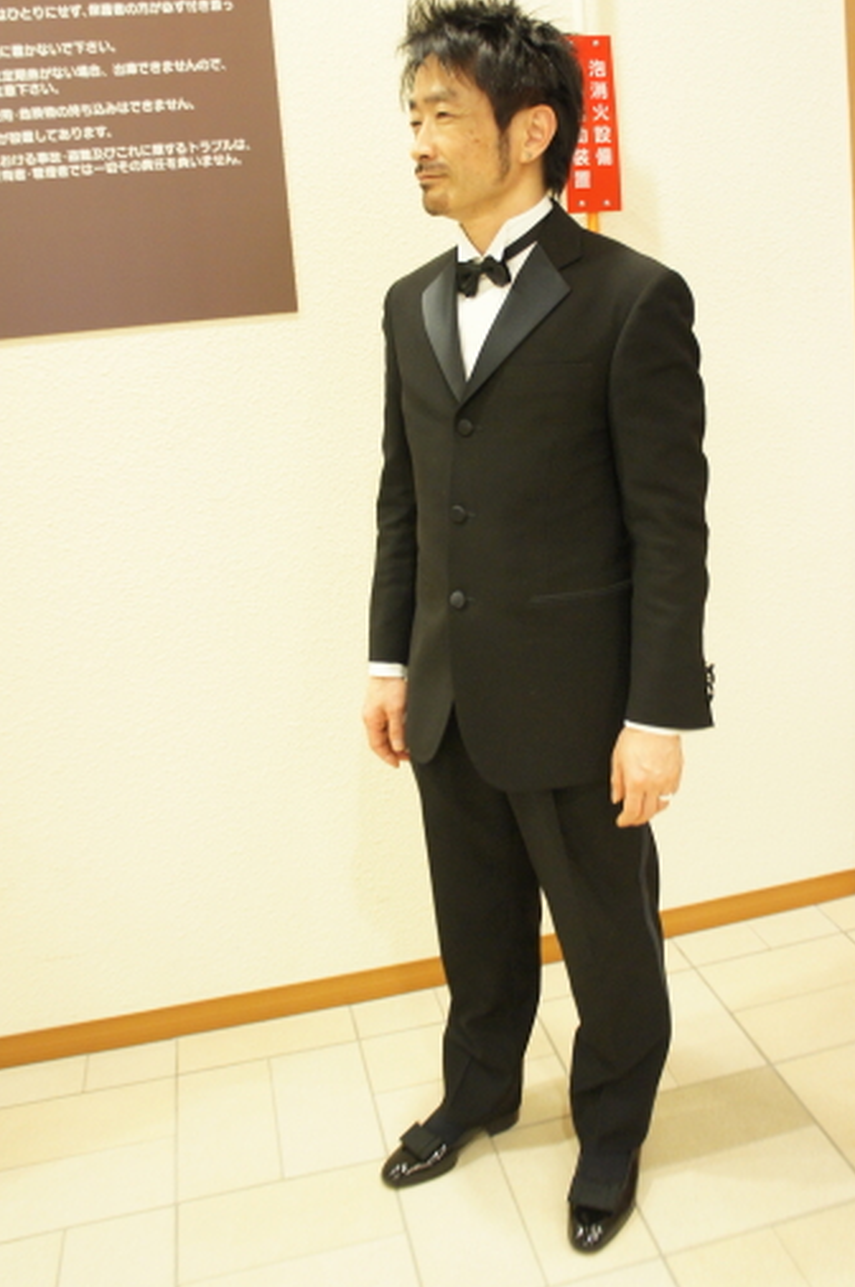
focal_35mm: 32
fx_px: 1143
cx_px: 499
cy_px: 560
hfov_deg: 40.9
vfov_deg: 58.6
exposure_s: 1/25
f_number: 3.5
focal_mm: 18
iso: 1600
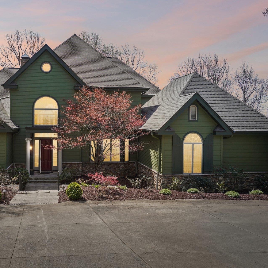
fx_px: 324
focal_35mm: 37
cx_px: 97
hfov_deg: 44.5
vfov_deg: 44.9
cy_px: 127
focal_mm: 18
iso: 100
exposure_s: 1/125
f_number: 8
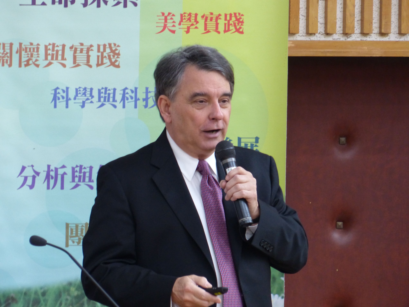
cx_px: 204
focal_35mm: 508
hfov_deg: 3.9
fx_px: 6002
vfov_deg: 2.9
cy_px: 154
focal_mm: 91.5
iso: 400
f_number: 3.2
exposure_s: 1/15
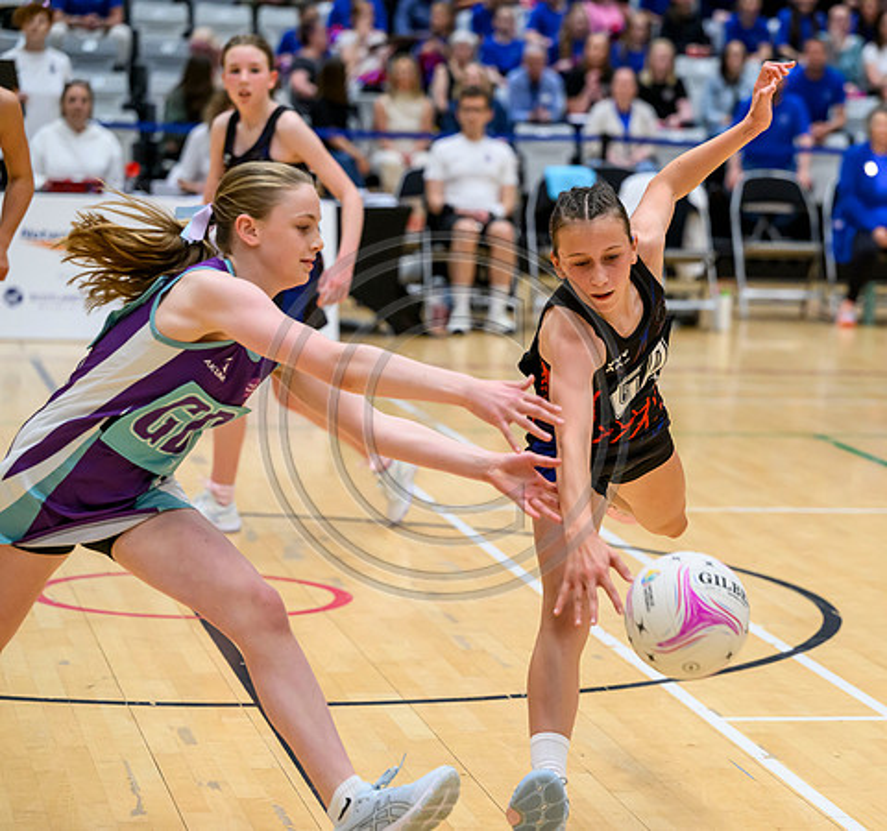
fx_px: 3637
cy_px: 416
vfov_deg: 13.0
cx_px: 623
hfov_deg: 13.9
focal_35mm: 129
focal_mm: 105
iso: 5000
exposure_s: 1/1000
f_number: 3.5
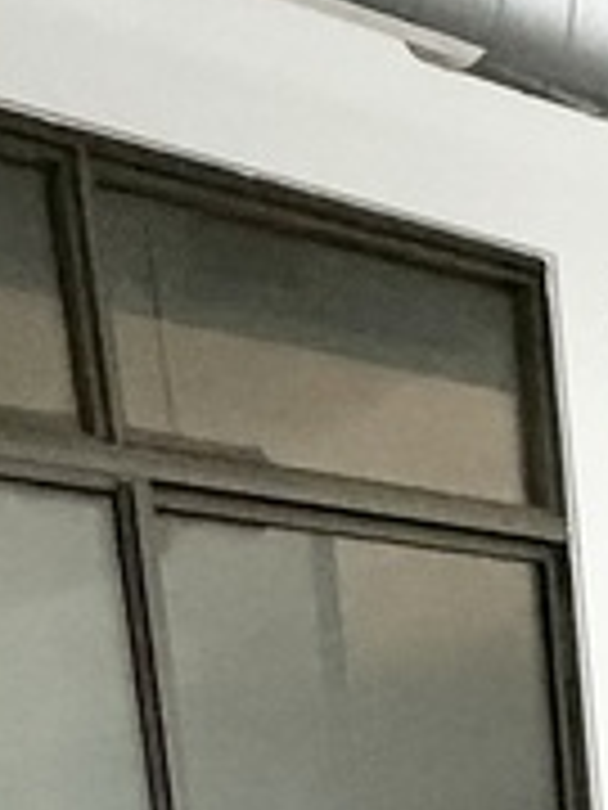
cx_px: 910
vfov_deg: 18.6
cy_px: 1422
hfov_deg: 16.1
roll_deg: +3.0
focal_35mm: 84
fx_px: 1967
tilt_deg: -12.0
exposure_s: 1/40
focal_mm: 2.22
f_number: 2.2
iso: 1000
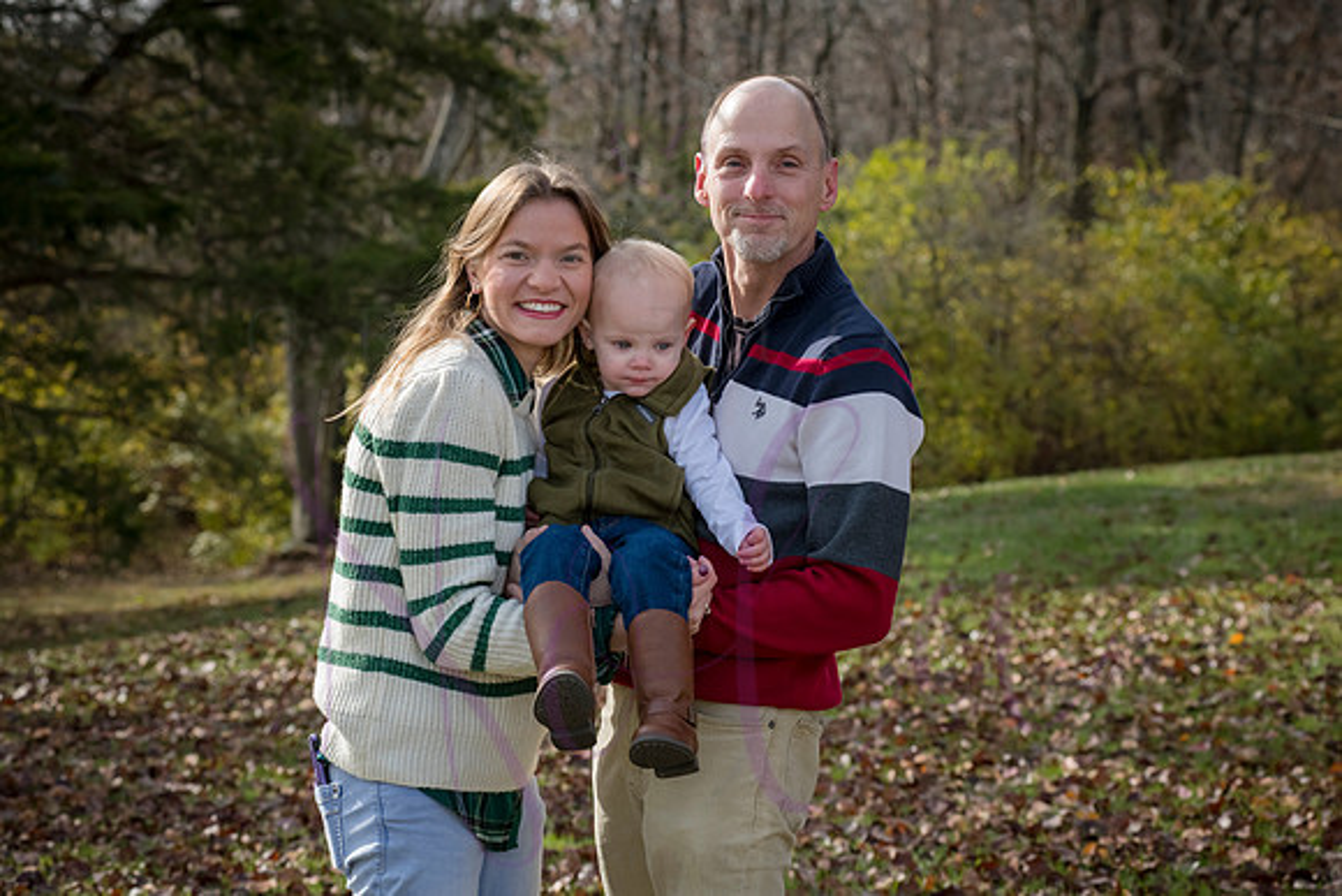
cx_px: 671
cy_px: 448
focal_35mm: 92
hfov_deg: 22.1
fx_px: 3430
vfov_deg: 14.9
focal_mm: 92
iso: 400
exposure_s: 1/500
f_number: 7.1
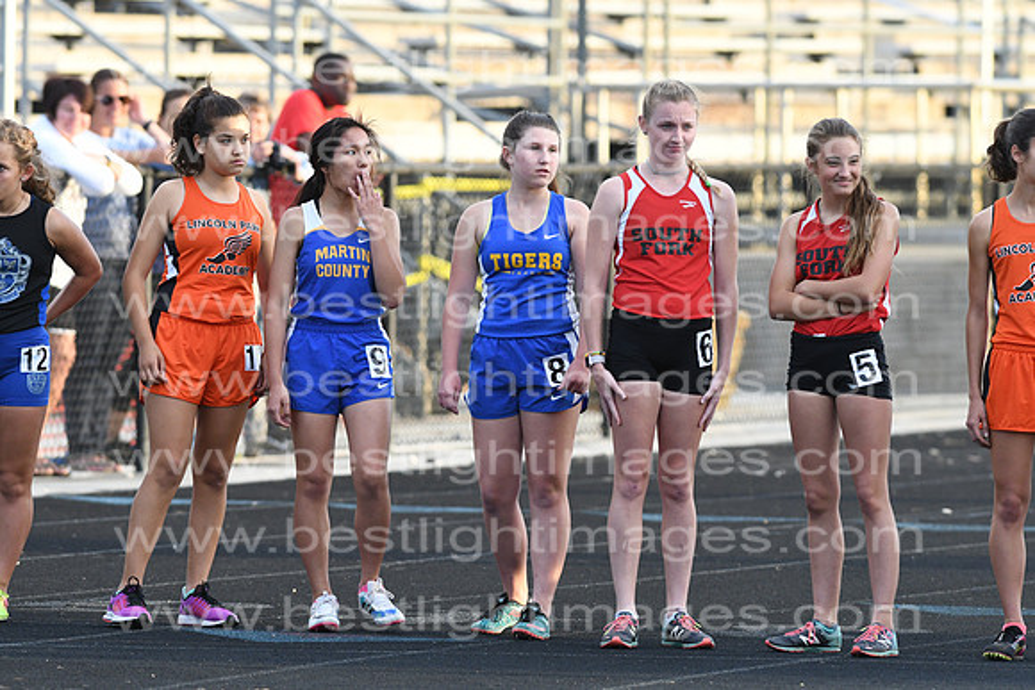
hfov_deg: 4.6
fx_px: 12940
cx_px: 518
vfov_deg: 3.1
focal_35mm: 450
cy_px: 345
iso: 1250
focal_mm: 300
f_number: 4
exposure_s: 1/1000
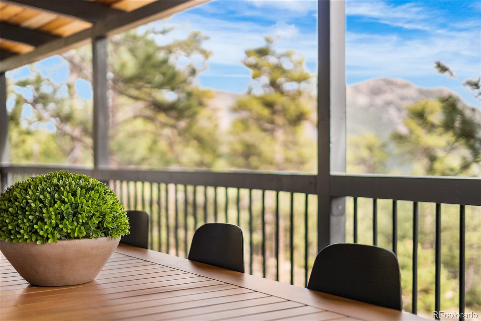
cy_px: 160
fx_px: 668
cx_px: 240
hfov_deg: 39.6
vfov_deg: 27.0
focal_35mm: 50
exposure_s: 1/250
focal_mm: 50
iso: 200
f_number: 1.8
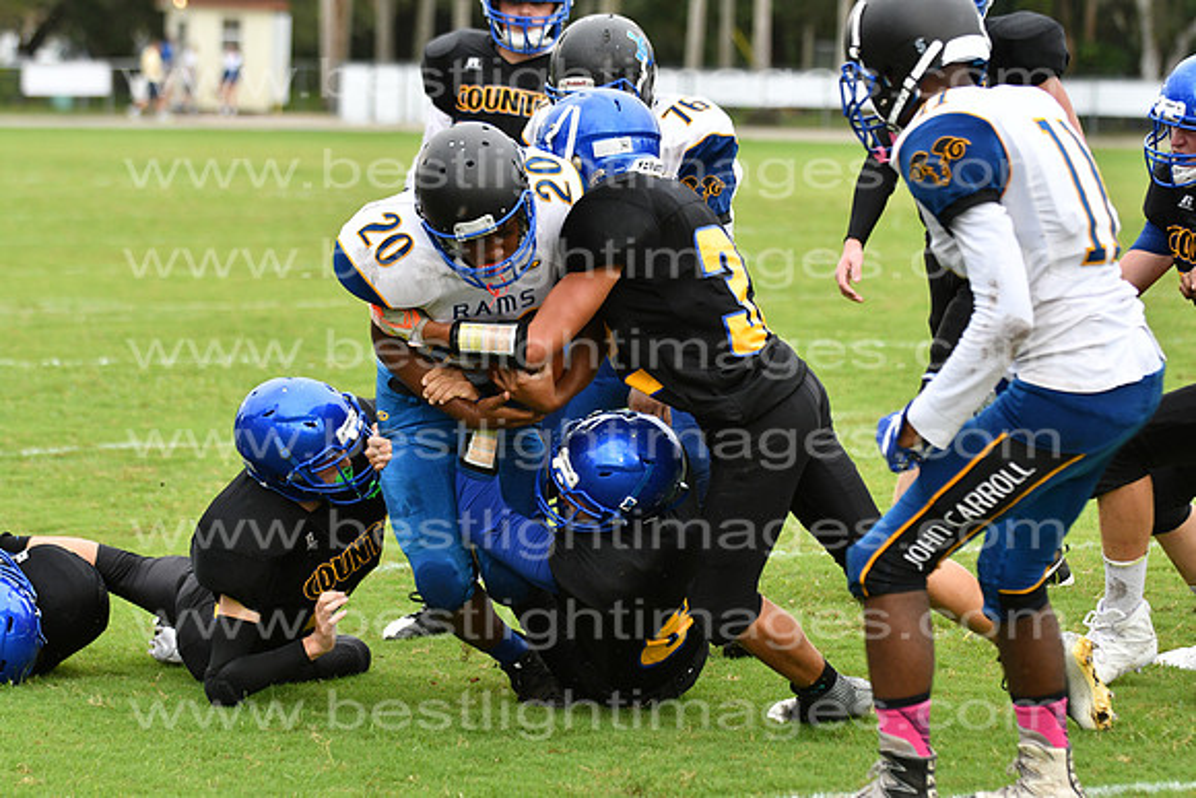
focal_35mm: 210
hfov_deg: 9.8
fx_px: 6978
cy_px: 399
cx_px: 598
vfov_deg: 6.5
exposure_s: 1/1600
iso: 800
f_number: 3.5
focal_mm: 140
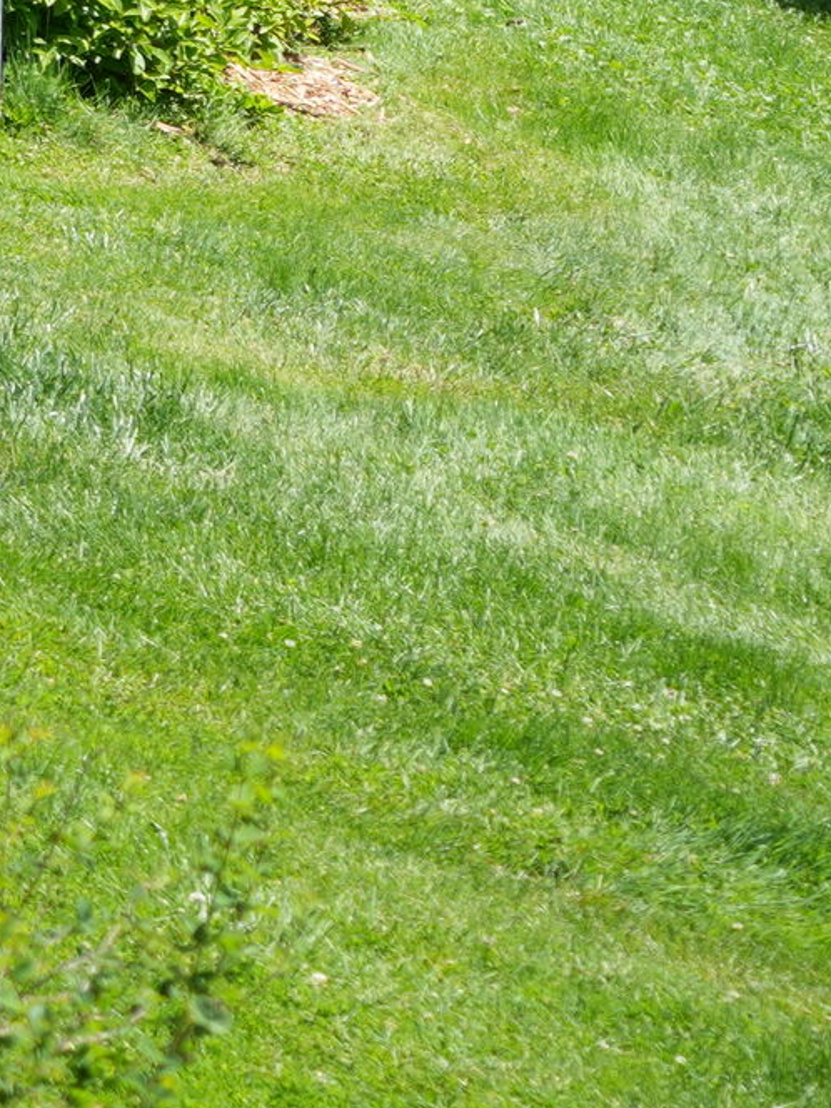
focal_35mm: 313
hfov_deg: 4.5
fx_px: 10019
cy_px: -1245
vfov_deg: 6.1
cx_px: -1745
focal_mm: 50
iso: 160
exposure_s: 1/400
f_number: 4.5
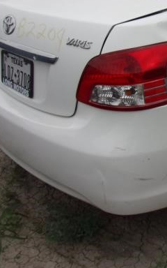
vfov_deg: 37.4
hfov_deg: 21.8
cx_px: 223
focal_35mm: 53
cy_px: 70
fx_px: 386
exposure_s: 1/900
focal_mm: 4.3
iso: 80
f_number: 3.3
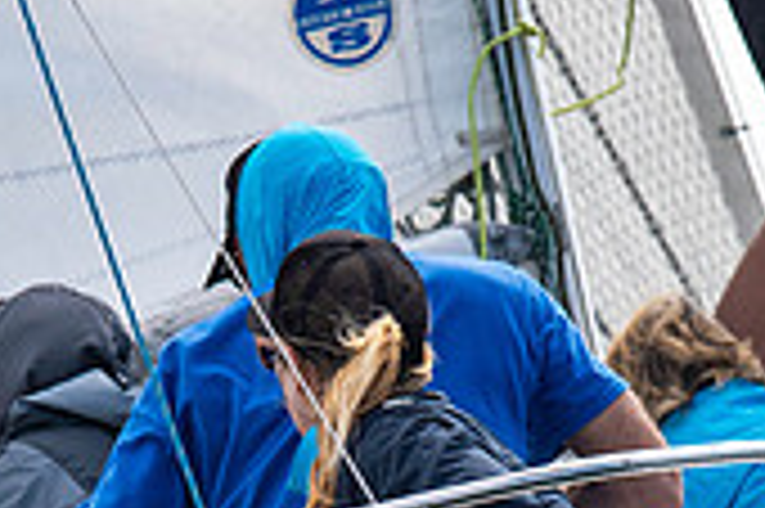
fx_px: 32650
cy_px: 605
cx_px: 288
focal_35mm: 1538
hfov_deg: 1.3
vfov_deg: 0.9
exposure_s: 1/3200
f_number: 5
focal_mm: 300
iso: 320
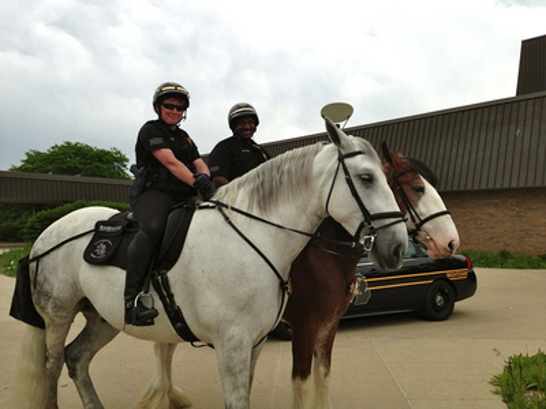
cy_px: 204
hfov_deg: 55.4
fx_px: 521
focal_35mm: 33
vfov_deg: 42.9
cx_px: 273
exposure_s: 1/1221
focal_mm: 4.13
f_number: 2.4
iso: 50
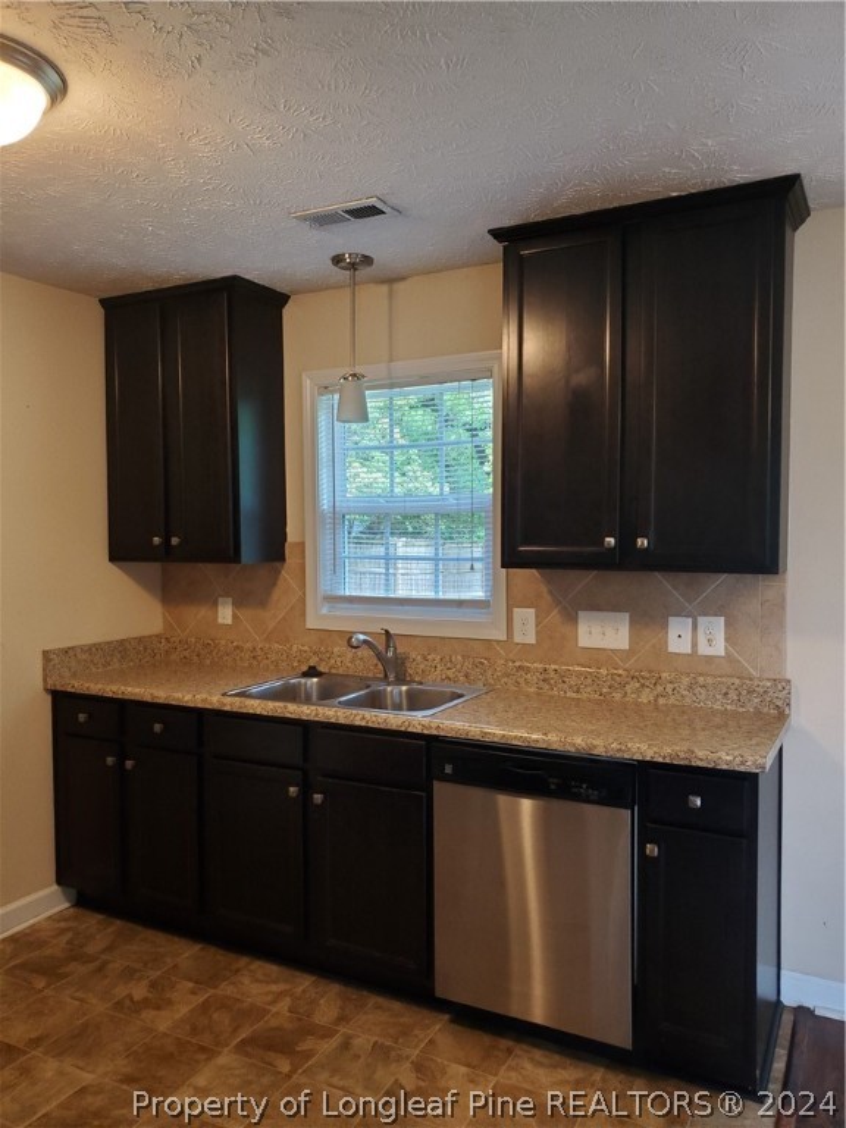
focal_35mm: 26
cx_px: 423
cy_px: 564
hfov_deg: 53.1
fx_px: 847
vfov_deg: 67.3
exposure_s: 1/120
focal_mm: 4.3
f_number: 1.5
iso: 250
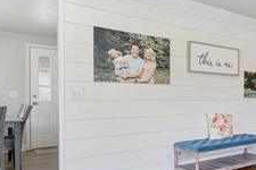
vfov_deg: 35.8
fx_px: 263
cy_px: 101
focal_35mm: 37
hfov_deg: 45.0
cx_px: 248
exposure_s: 1/13
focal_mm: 13
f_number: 8
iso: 100
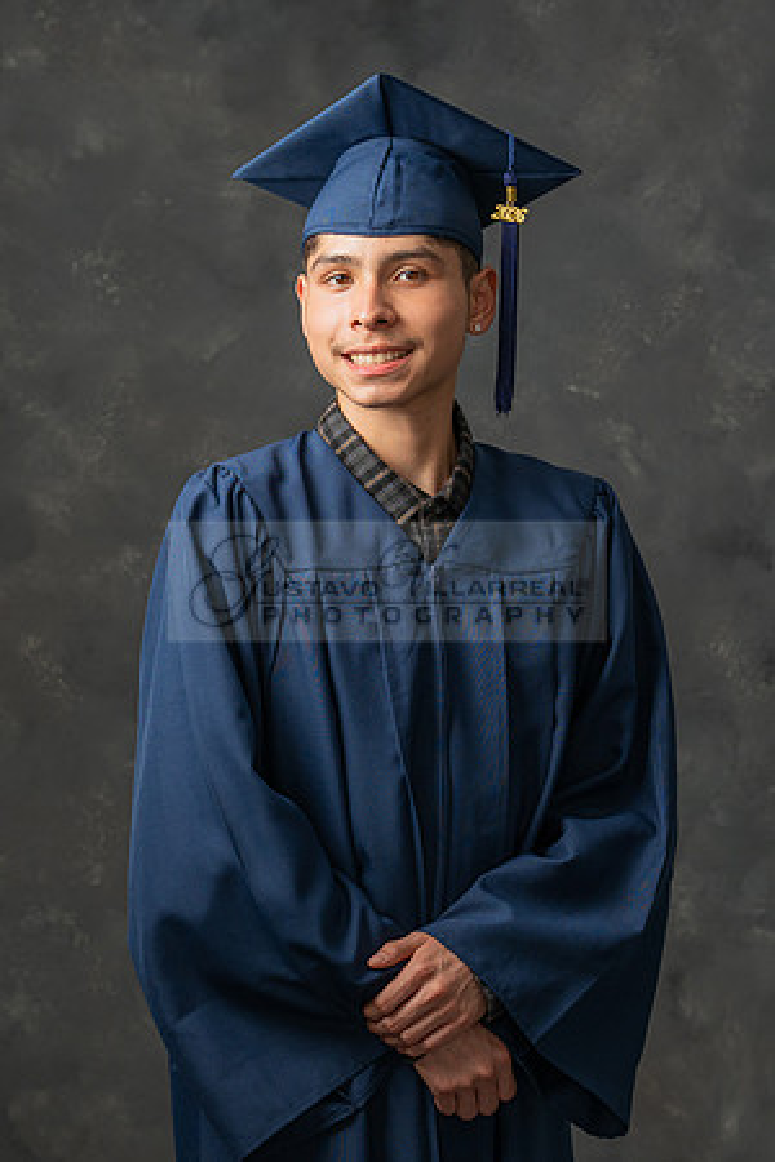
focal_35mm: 93
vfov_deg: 22.0
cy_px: 585
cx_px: 255
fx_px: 2995
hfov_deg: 14.7
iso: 200
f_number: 5.6
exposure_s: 1/200
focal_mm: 55
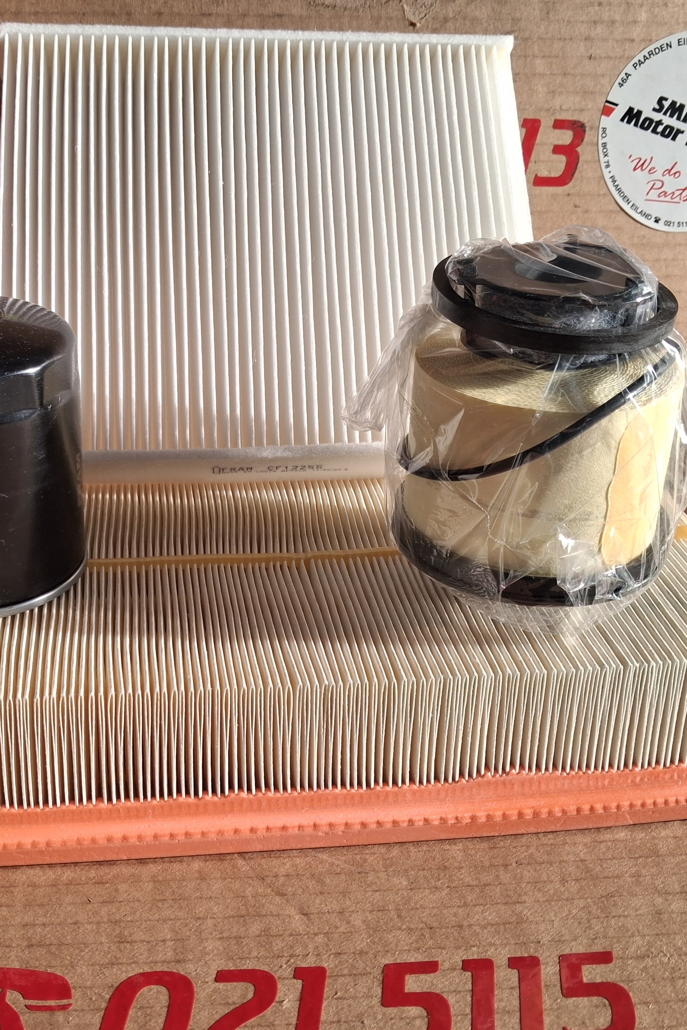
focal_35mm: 41
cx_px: 217
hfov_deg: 32.3
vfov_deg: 47.4
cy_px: 496
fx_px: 1173
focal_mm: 4
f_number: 1.8
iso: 25
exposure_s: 1/100
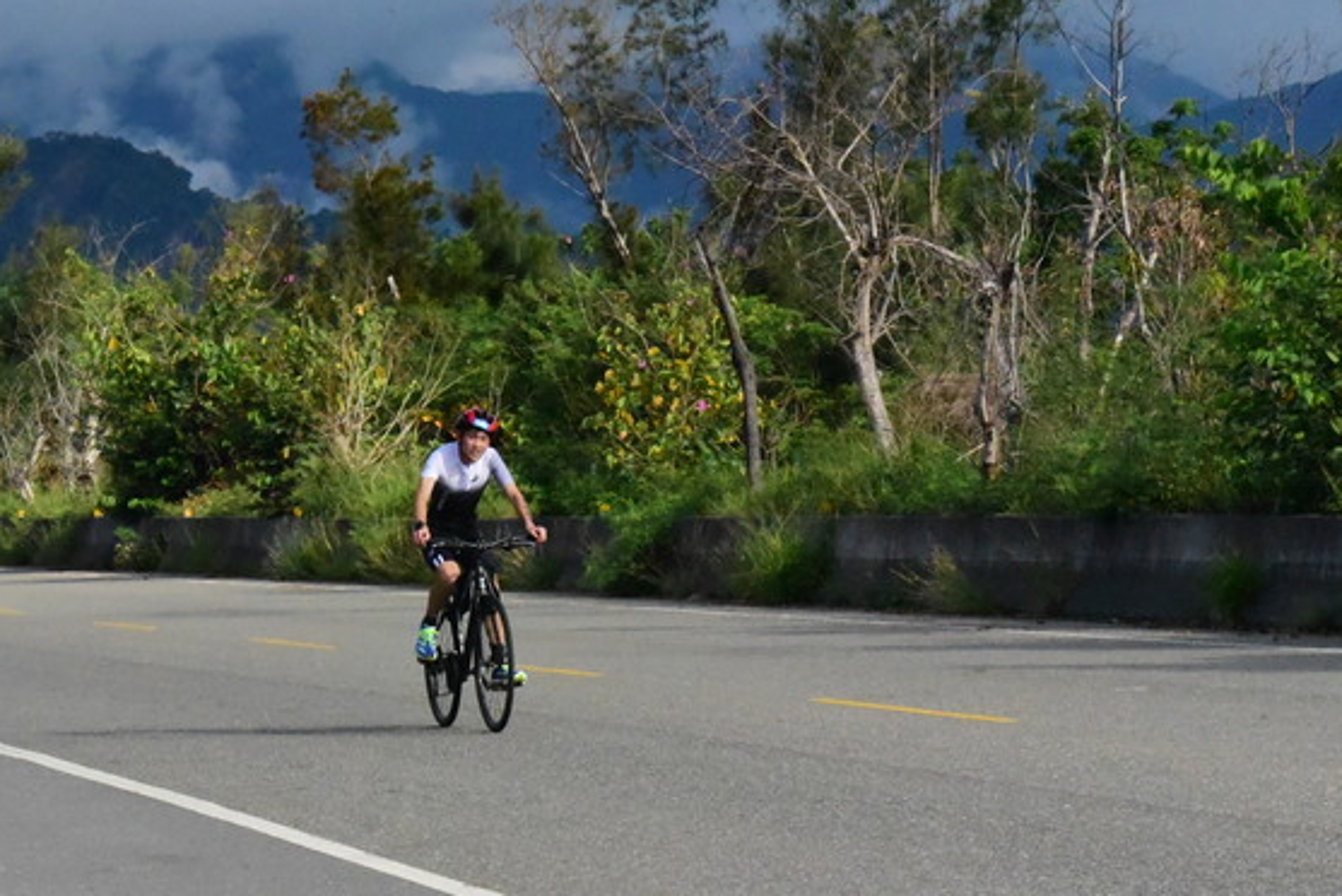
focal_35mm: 189
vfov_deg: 7.3
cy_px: 464
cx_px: 455
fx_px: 7049
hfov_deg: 10.9
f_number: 25
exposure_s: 1/4000
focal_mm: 135
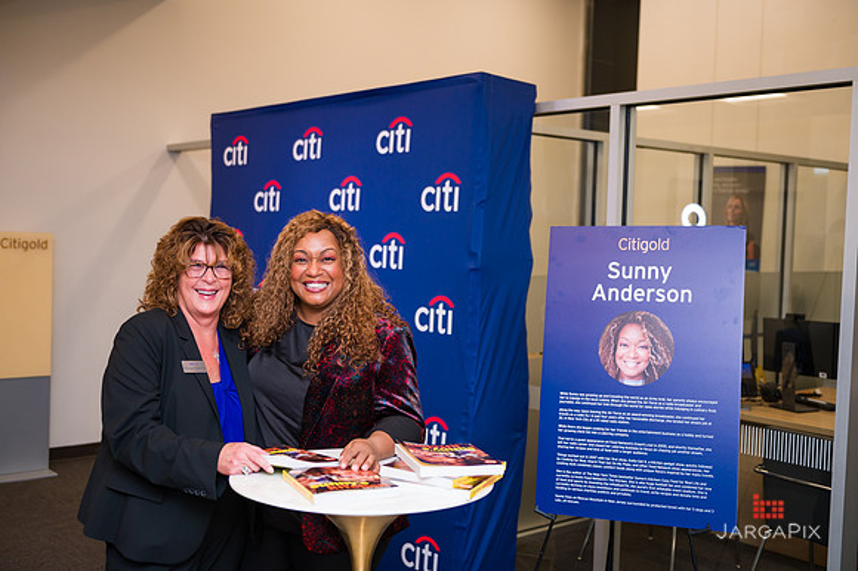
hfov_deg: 48.5
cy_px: 286
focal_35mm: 40
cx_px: 429
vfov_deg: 33.4
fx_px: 953
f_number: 3.2
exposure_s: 1/200
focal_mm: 40
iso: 400
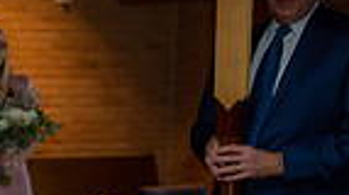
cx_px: -325
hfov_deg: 14.0
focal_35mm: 132
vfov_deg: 9.1
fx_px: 1220
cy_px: 207
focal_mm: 31
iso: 800
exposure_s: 1/125
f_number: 2.8
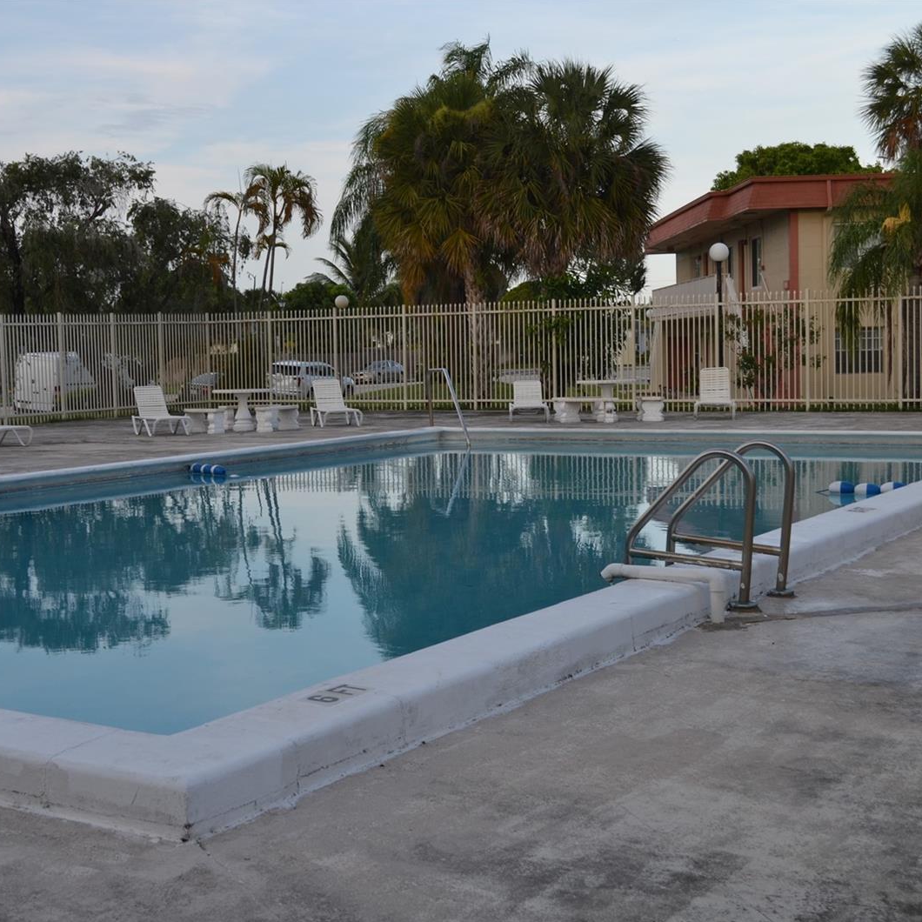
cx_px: 297
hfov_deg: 33.7
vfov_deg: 34.0
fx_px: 1507
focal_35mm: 50
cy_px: 462
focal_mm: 26
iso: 100
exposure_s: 1/160
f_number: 6.3
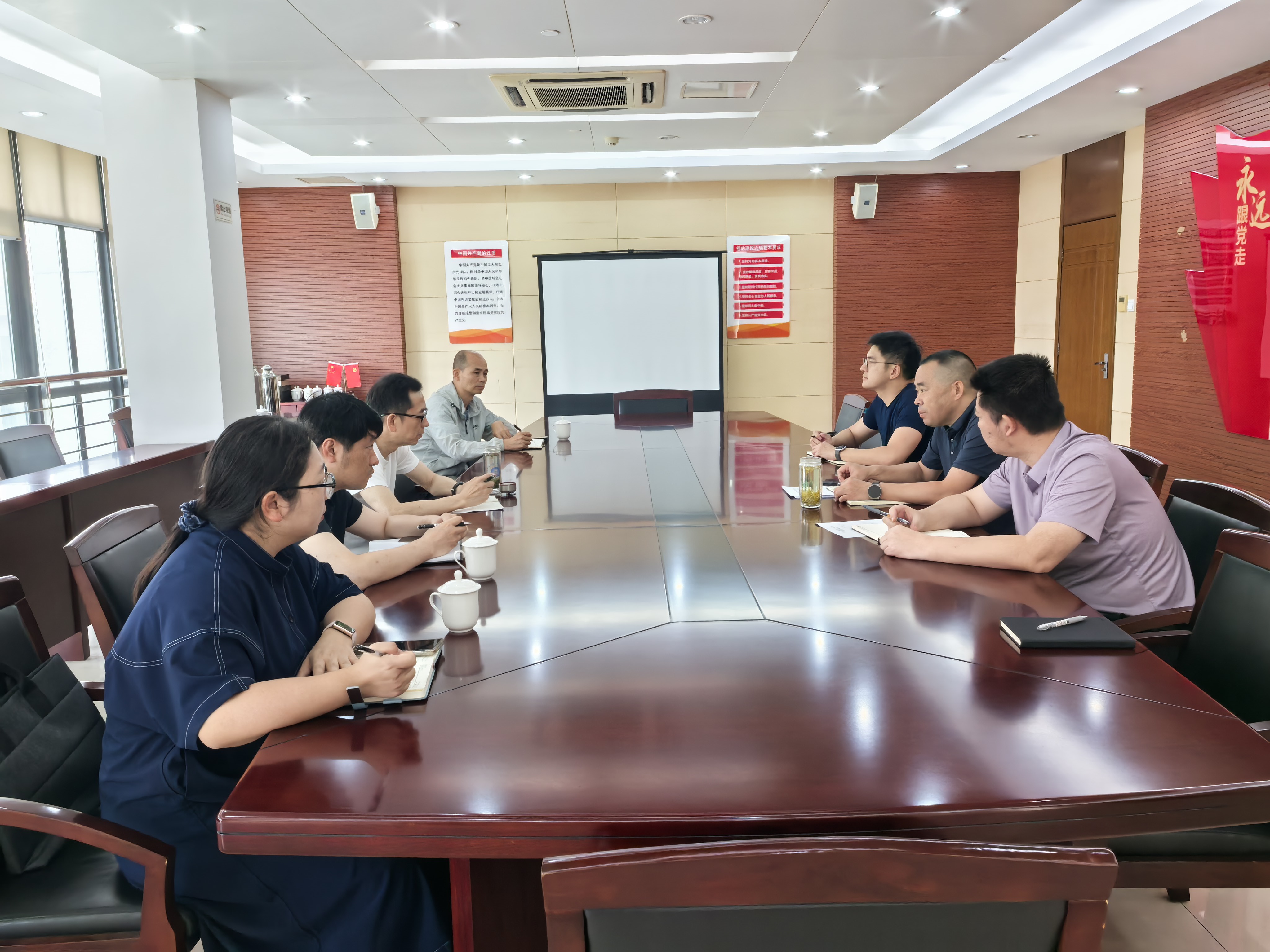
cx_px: 635
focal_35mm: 27
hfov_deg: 65.3
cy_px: 476
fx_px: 991
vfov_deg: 51.4
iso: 250
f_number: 4
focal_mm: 5.75
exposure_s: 1/100
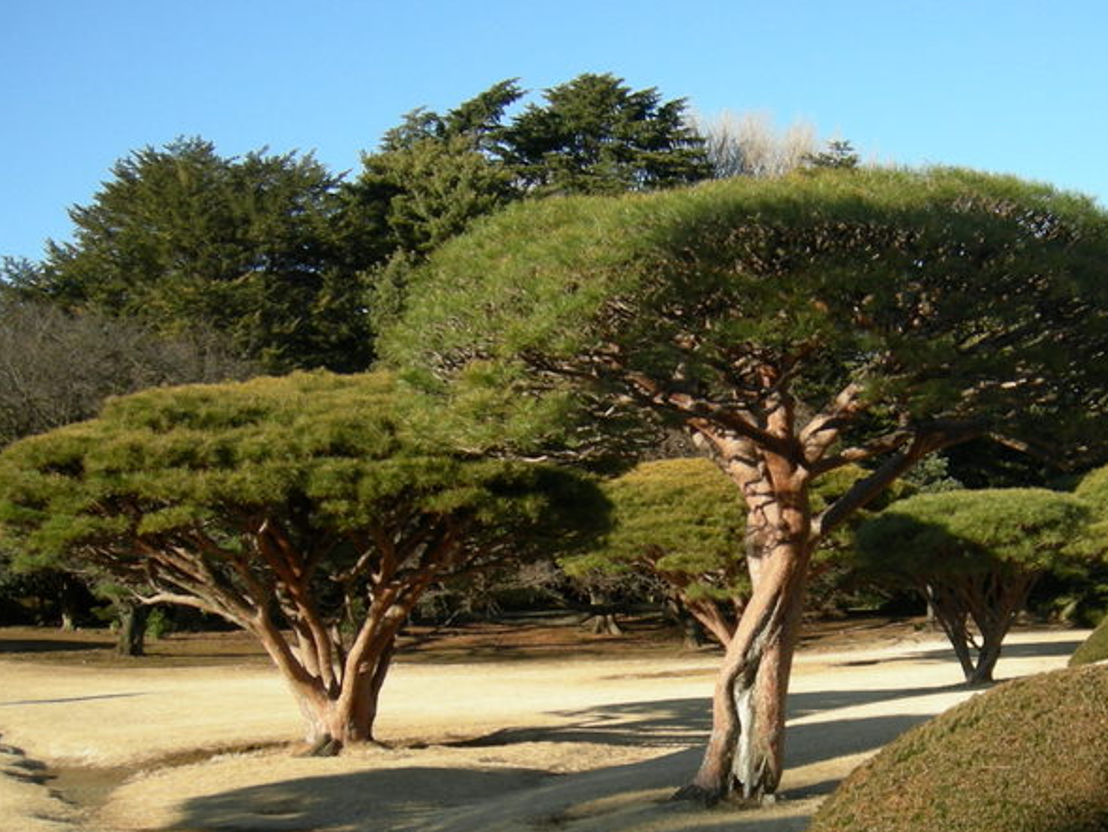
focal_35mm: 55
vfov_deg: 26.4
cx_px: 779
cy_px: 577
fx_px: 1761
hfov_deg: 34.4
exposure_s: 1/656
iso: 100
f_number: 2.7
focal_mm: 7.5
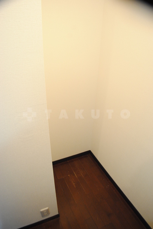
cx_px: 76
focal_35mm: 27
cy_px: 114
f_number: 3.5
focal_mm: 18
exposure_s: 1/20
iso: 800
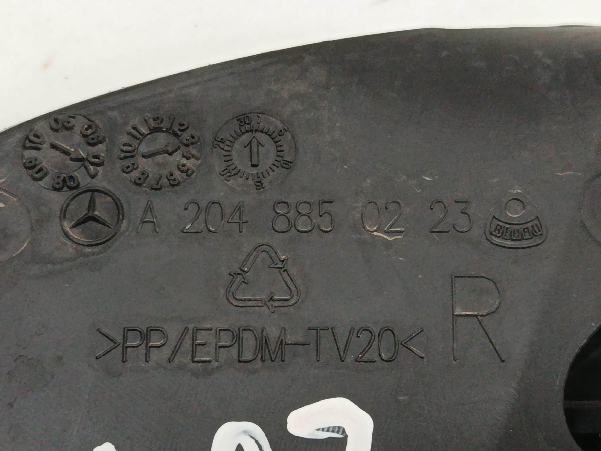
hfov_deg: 24.4
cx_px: 300
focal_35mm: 80
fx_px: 1389
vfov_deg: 18.4
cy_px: 226
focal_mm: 5.24
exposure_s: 1/50
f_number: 1.7
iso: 1009
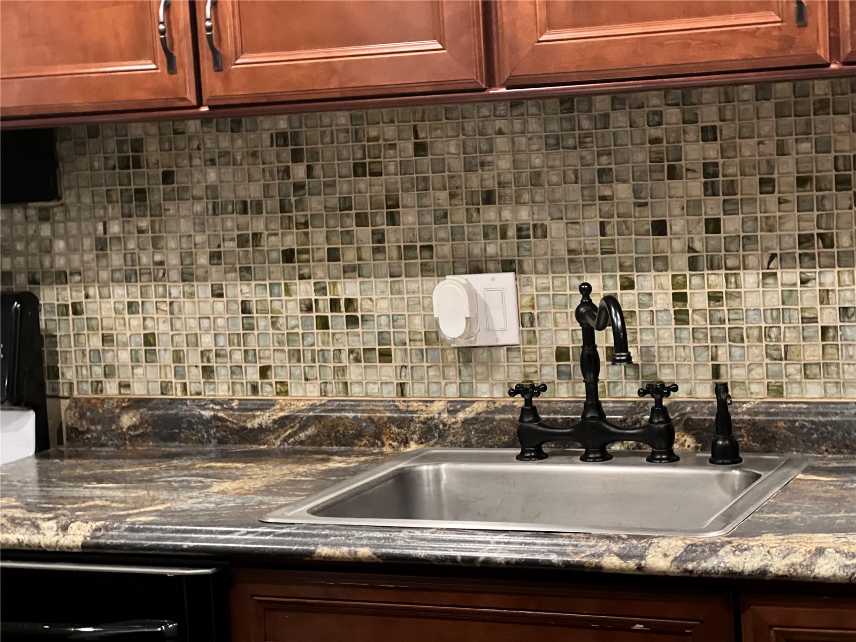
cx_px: 428
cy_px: 321
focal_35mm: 77
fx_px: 1904
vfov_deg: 19.1
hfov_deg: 25.3
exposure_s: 1/15
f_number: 2.8
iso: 640
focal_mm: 9
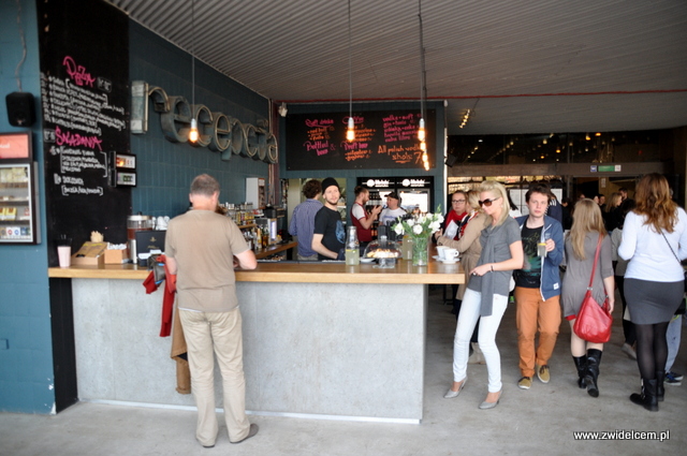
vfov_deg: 47.8
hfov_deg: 67.4
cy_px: 228
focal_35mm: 27
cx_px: 344
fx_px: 515
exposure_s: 1/60
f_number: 4
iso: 560
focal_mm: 18
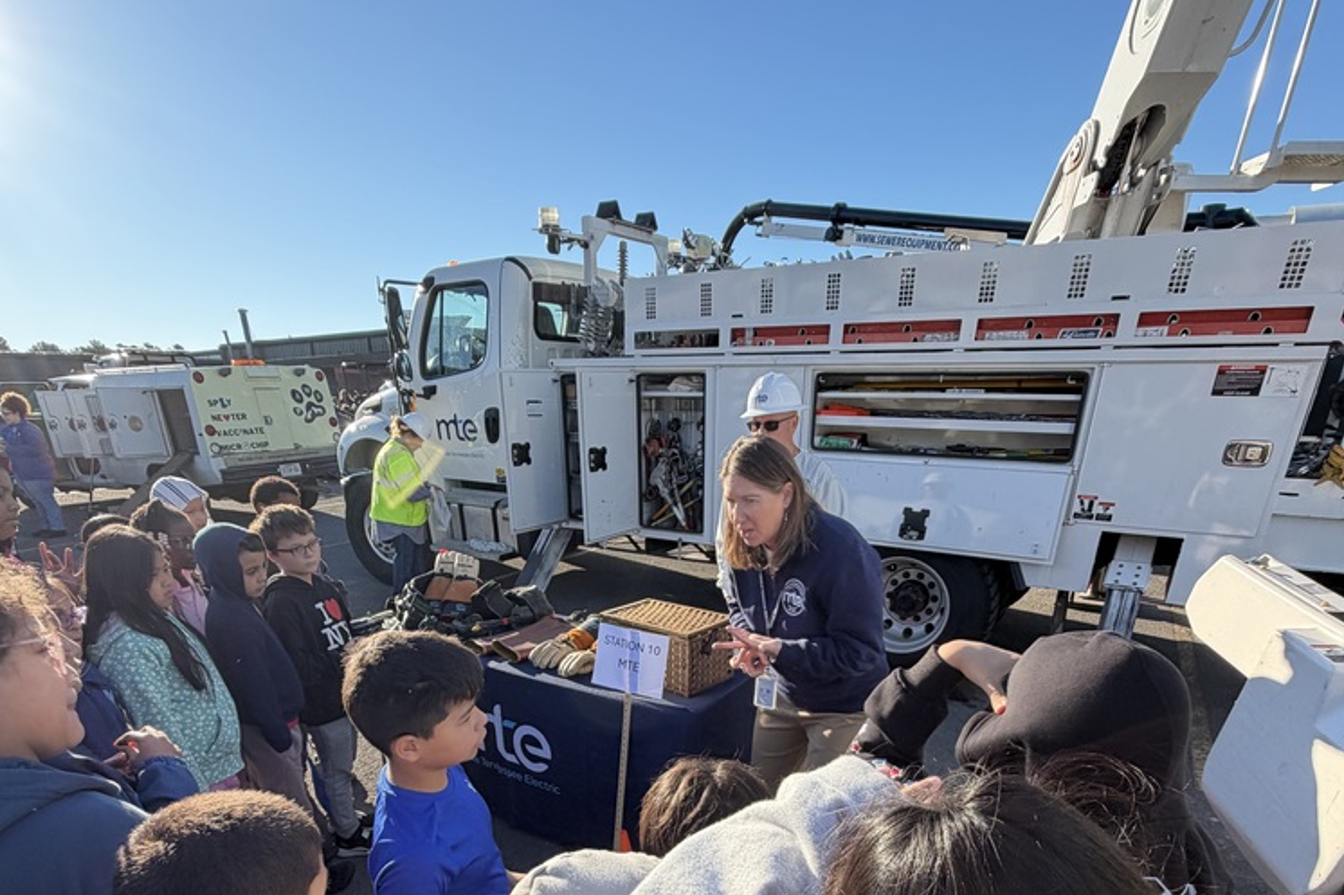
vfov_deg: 56.9
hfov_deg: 84.0
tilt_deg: -23.2
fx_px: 746
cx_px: 676
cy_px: 729
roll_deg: +1.4
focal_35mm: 20
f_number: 2.2
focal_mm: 2.22
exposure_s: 1/585
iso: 40
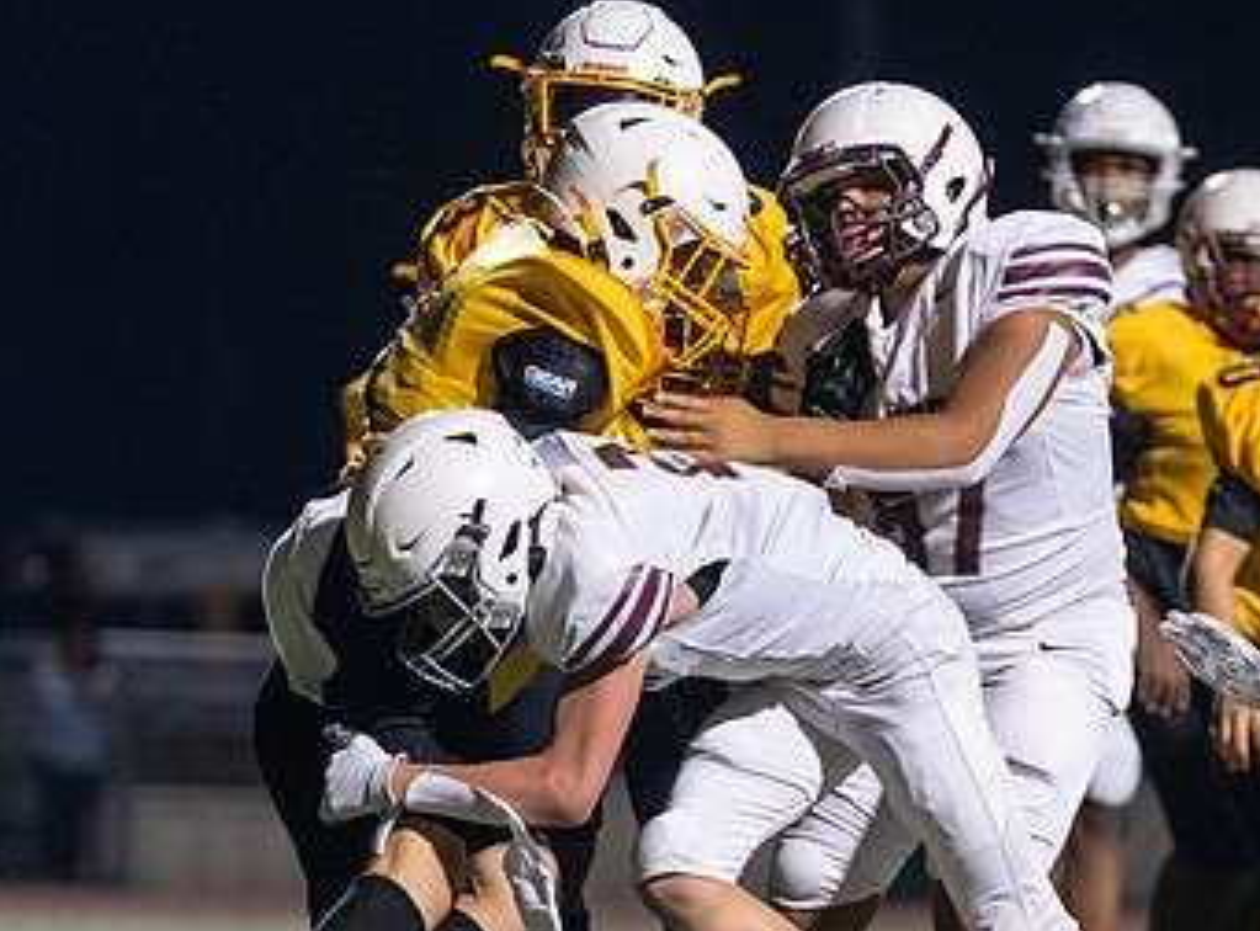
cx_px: 790
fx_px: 11731
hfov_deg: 6.1
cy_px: 703
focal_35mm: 324
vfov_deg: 4.5
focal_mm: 164
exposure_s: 1/1000
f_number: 3.2
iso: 6400
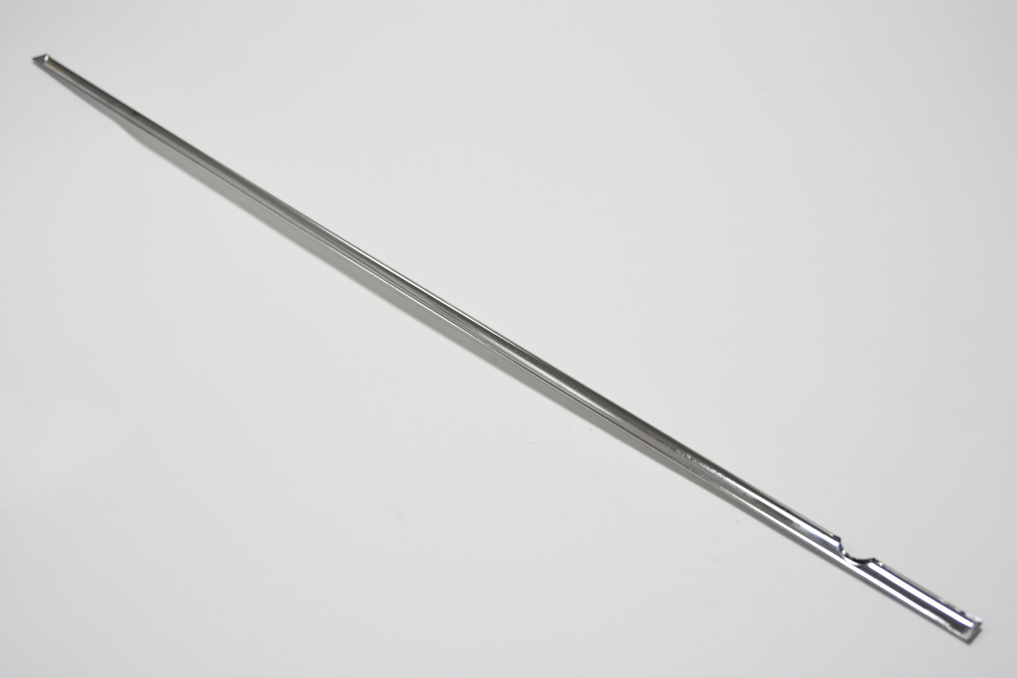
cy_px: 339
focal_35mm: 46
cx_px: 508
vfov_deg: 29.0
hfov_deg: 42.3
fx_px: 1314
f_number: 2.8
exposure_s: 1/100
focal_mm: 31
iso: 320
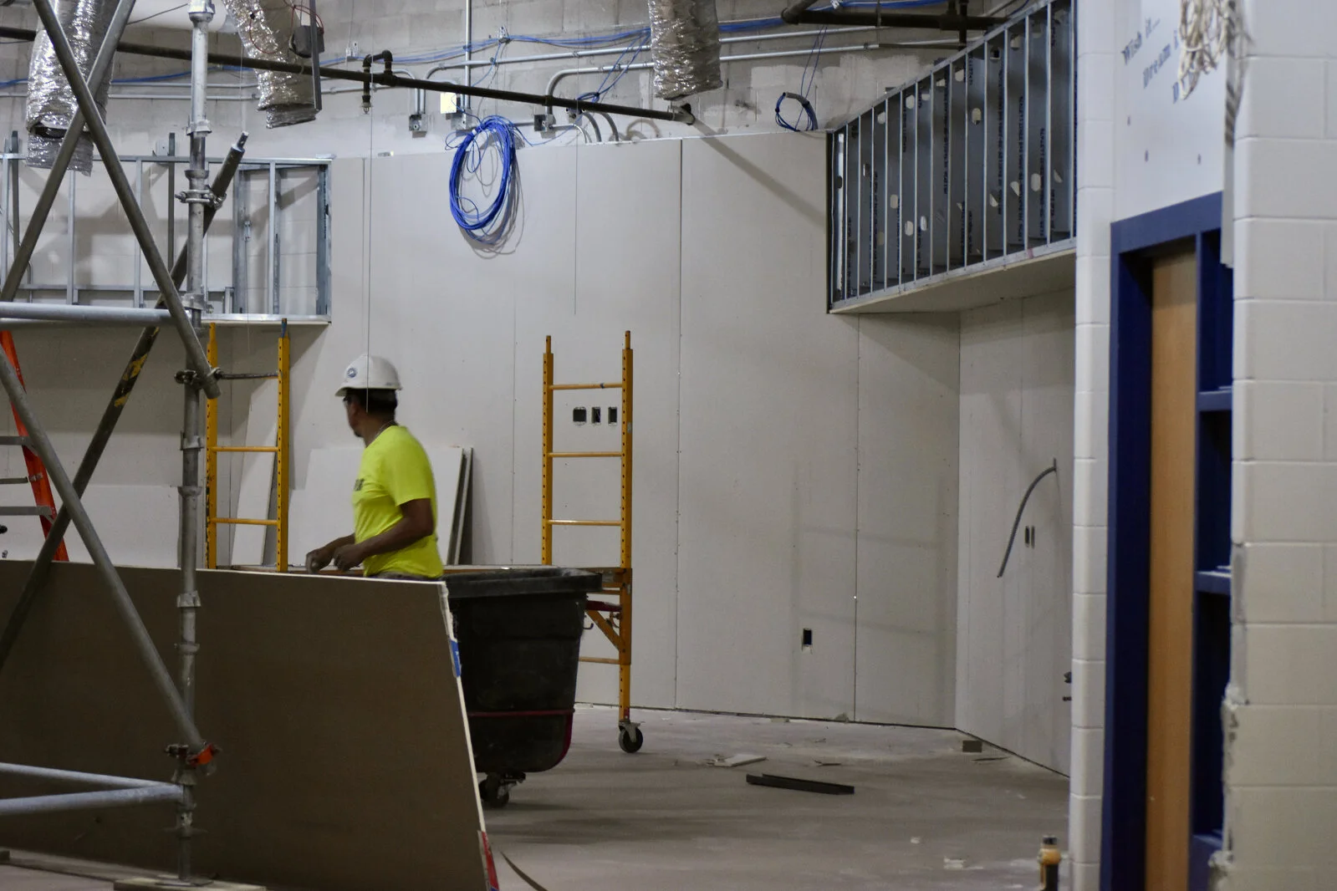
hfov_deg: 24.6
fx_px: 3064
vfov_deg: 16.6
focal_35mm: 82
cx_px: 668
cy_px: 446
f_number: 4
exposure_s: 1/60
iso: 2500
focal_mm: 55
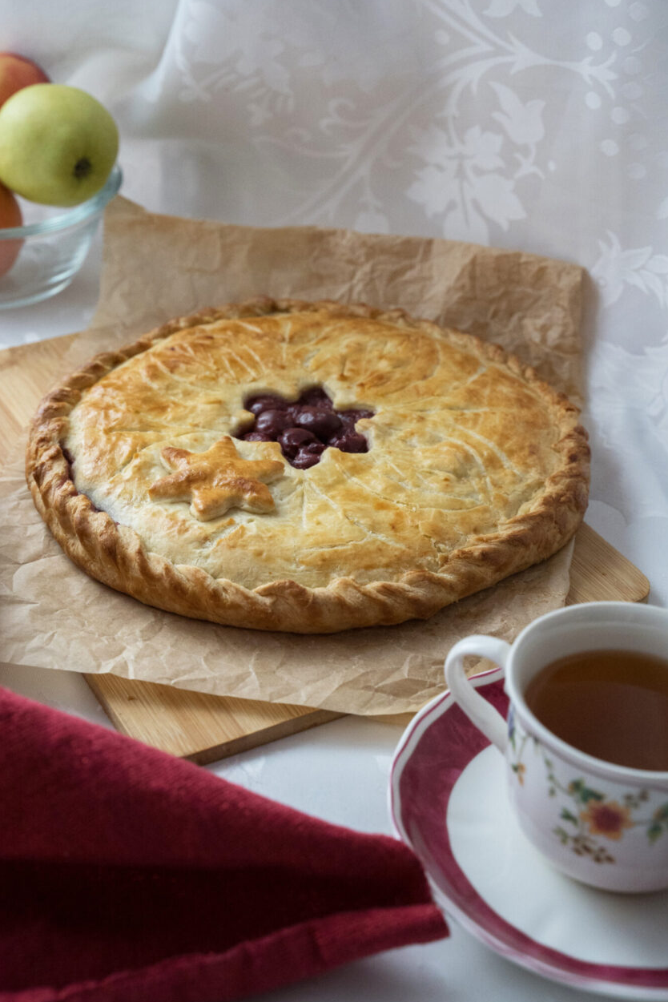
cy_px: 431
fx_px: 1531
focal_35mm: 55
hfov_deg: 24.6
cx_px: 260
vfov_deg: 36.2
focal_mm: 43
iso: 4000
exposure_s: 1/320
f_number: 5
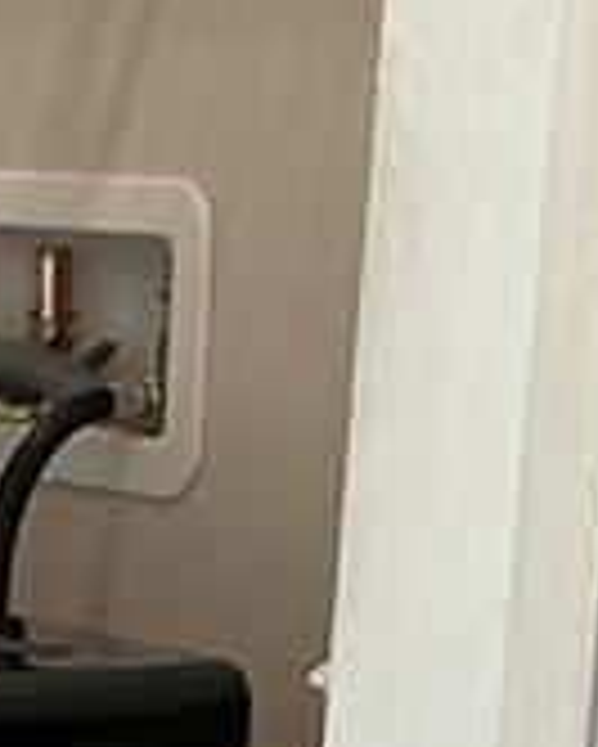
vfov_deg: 9.2
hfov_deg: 6.8
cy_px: 994
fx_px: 4531
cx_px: -1214
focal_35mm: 205
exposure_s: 1/60
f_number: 1.8
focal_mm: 3
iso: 125
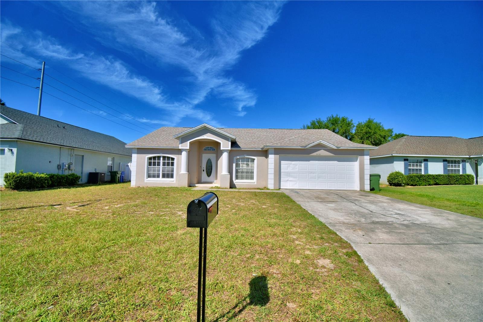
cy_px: 161
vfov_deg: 77.3
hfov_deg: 100.4
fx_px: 201
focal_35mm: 15
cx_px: 242
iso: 100
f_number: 4.5
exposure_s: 1/2000
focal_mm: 10
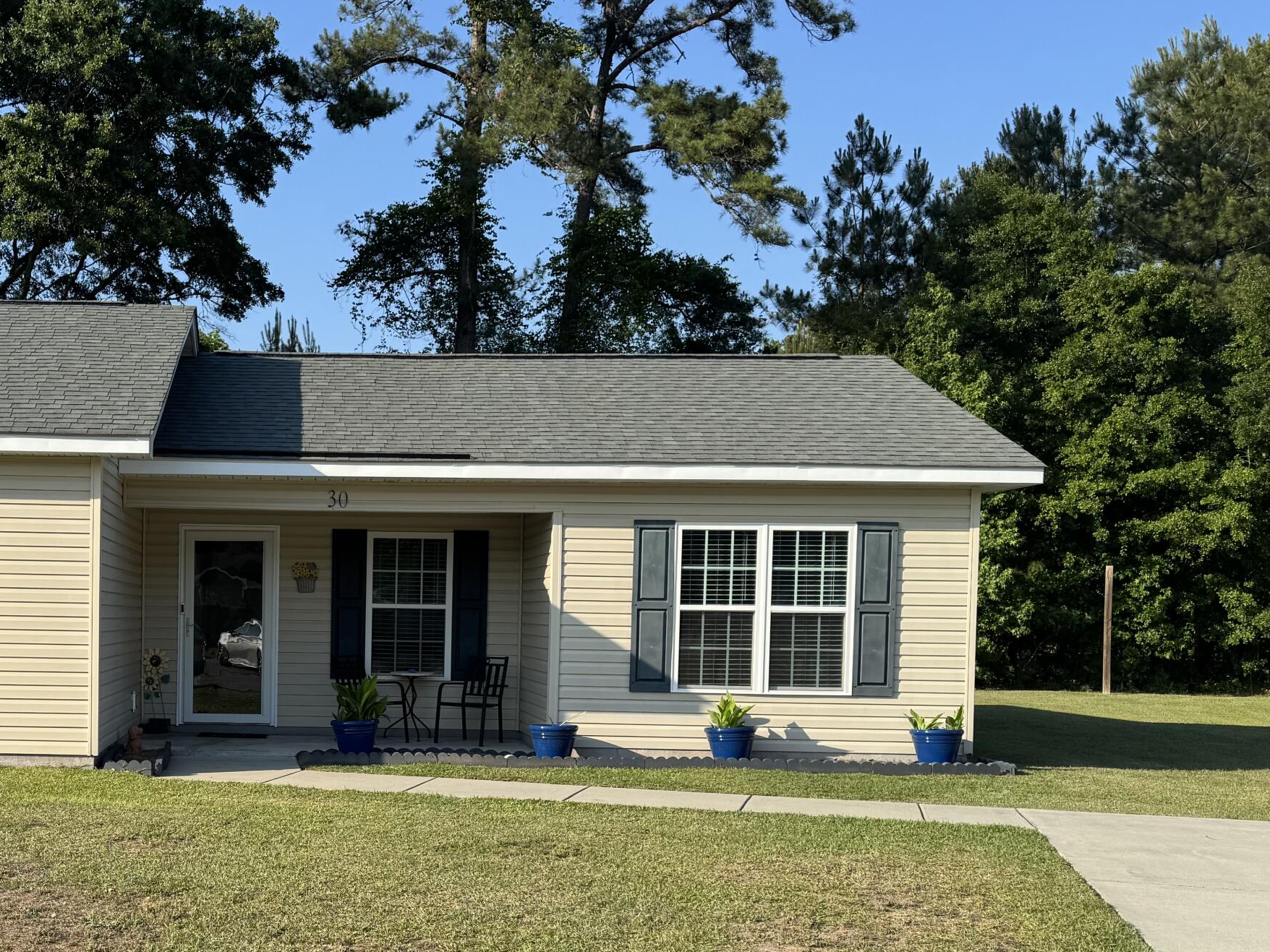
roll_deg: -0.7
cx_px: 259
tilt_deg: -2.7
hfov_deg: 43.7
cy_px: 660
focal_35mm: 41
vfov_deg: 34.7
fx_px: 1504
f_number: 1.78
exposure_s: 1/2710
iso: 80
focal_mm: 6.76
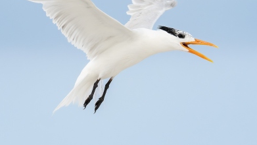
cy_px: 34
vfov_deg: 1.7
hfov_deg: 2.9
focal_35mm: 736
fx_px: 5016
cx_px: 193
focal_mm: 229
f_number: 5.6
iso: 1600
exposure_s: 1/3200
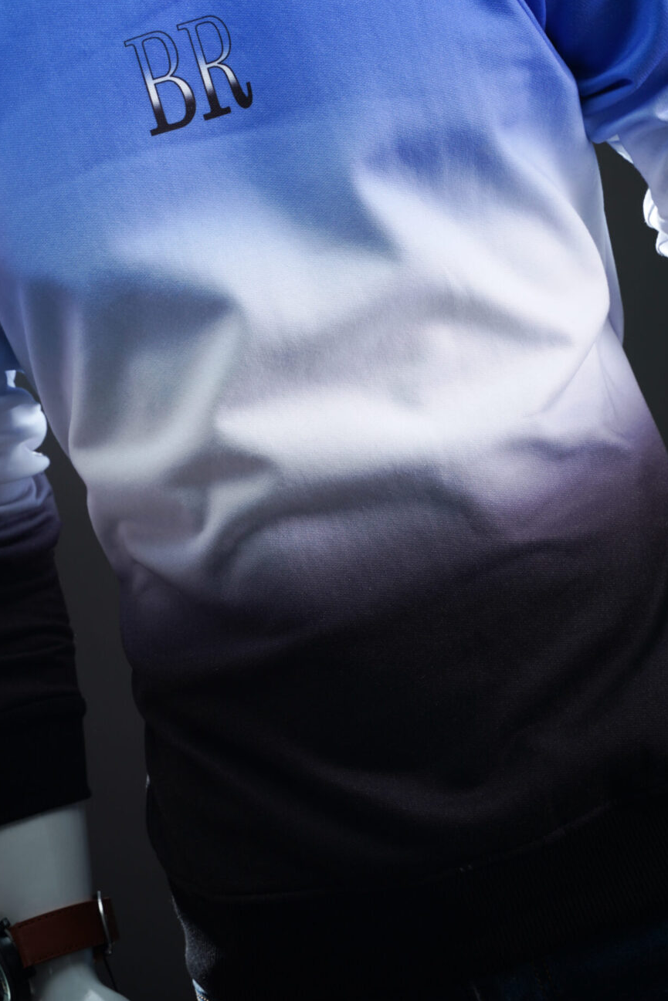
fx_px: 2588
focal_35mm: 93
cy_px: 345
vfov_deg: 21.8
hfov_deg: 14.7
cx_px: 294
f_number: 9
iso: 100
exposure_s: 1/125
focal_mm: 67
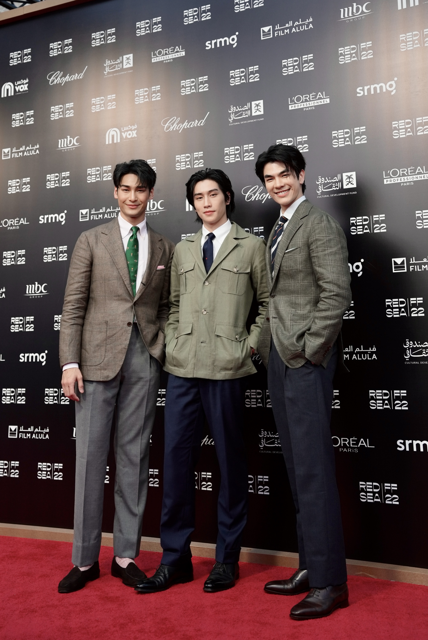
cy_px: 320
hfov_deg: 30.2
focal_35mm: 45
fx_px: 794
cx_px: 214
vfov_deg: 43.9
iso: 500
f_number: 3.5
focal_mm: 44.6
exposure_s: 1/320
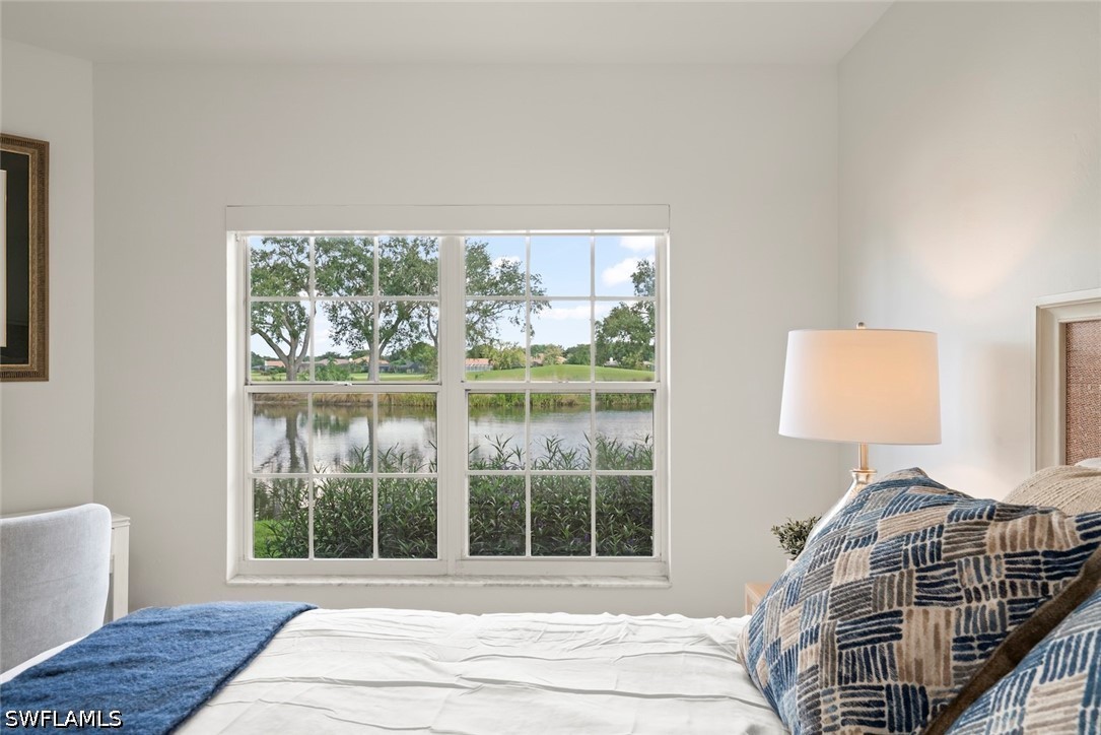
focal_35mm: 24
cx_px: 550
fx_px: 734
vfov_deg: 53.2
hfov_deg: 73.7
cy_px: 368
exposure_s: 1/20
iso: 400
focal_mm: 24
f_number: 10
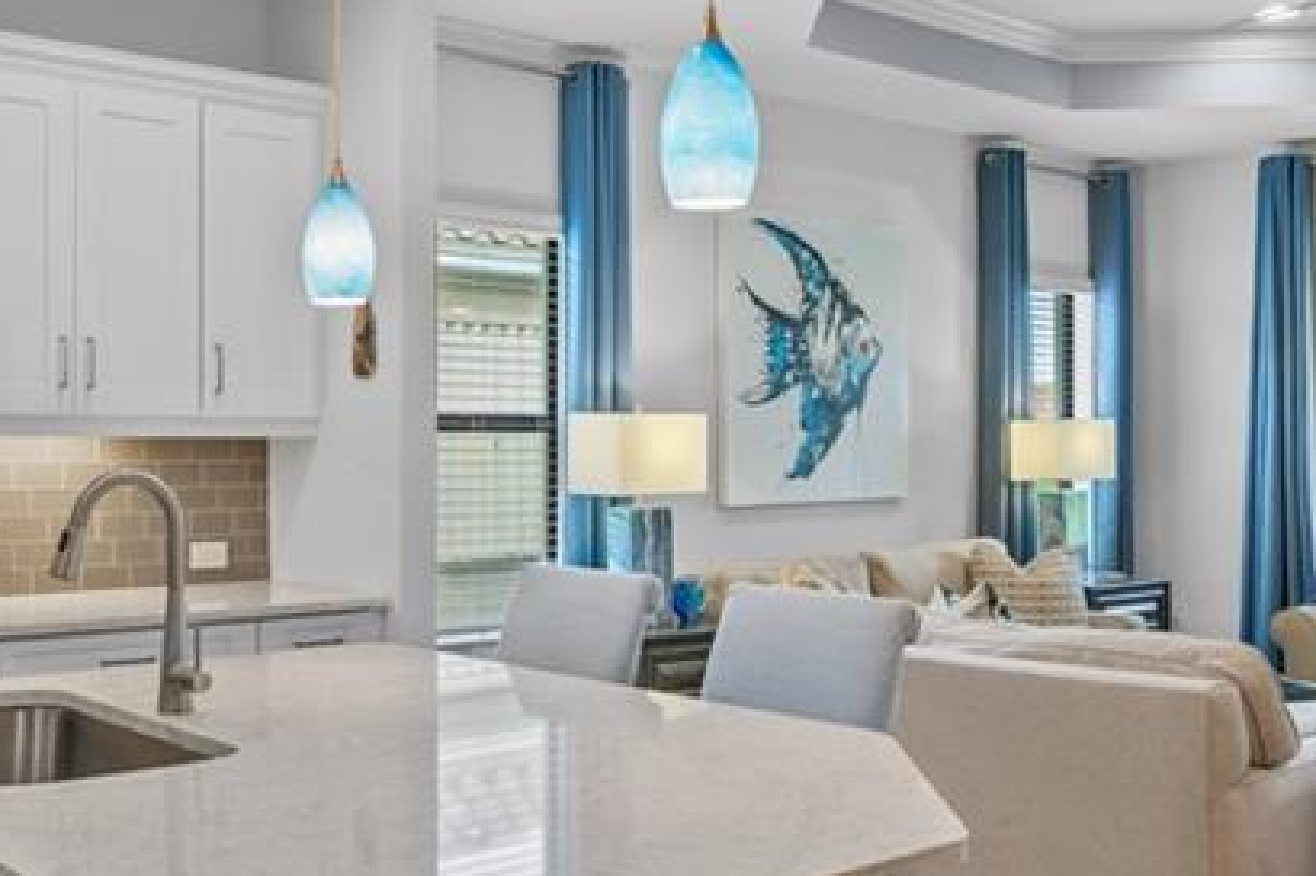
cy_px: 440
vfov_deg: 33.4
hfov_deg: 47.7
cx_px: 446
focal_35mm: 40
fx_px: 1462
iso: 400
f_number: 8
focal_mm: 16
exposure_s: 1/25
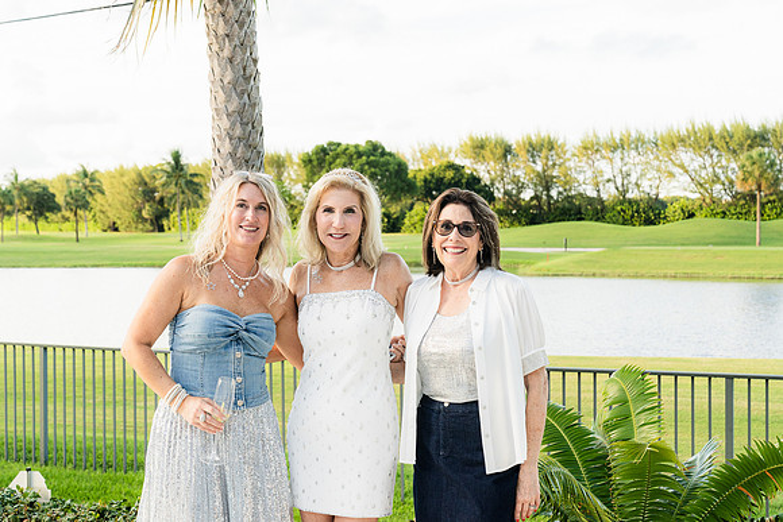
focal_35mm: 53
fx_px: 1147
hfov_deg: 37.7
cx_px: 392
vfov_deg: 25.7
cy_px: 261
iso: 500
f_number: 5.6
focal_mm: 52
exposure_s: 1/320
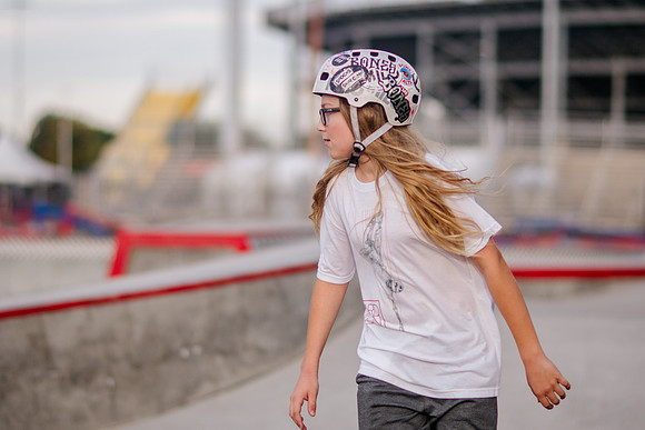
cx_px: 322
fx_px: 2822
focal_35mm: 158
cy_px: 215
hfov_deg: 13.0
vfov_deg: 8.7
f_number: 2
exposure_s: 1/3200
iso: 800
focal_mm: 105
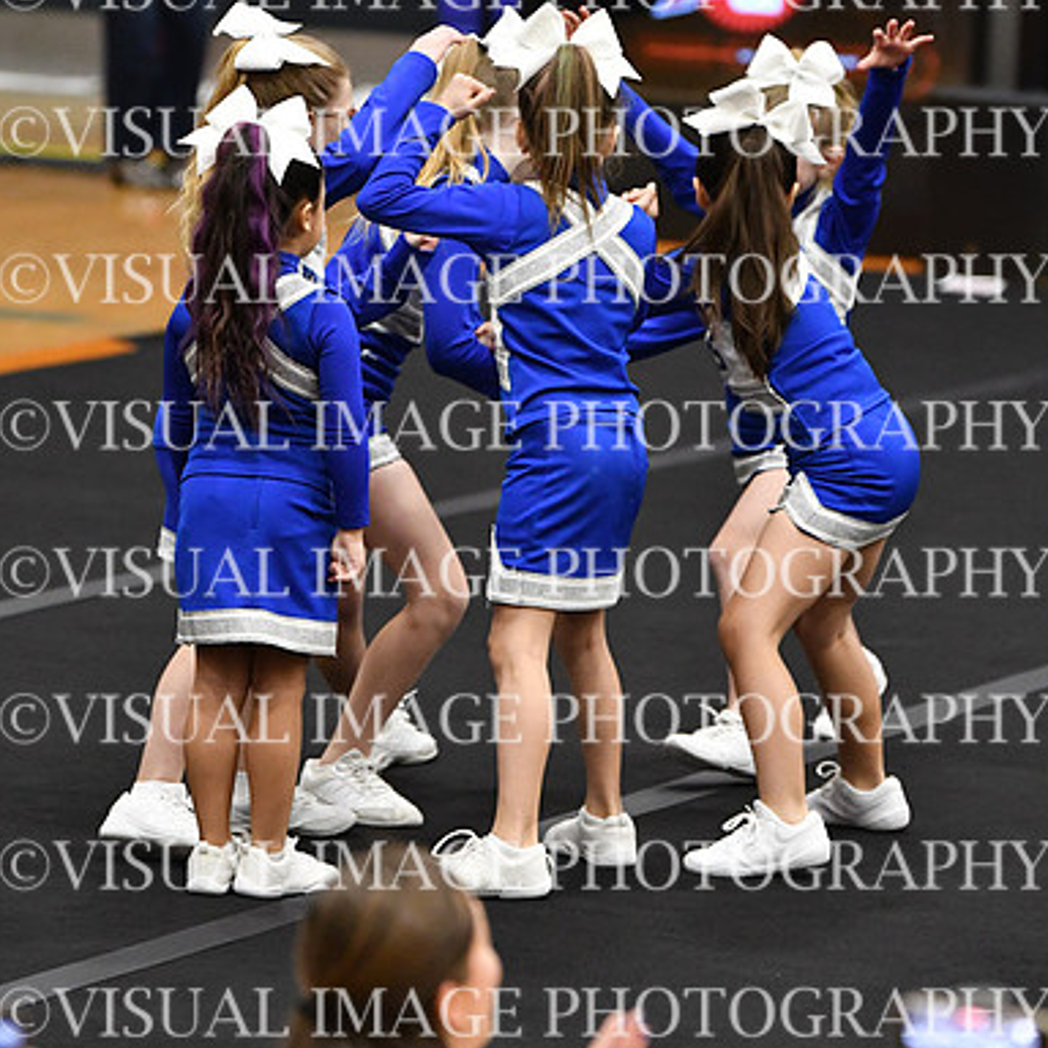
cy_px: 352
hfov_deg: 5.9
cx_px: 525
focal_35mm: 298
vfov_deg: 5.9
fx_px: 10207
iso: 5000
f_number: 2.8
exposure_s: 1/800
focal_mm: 155
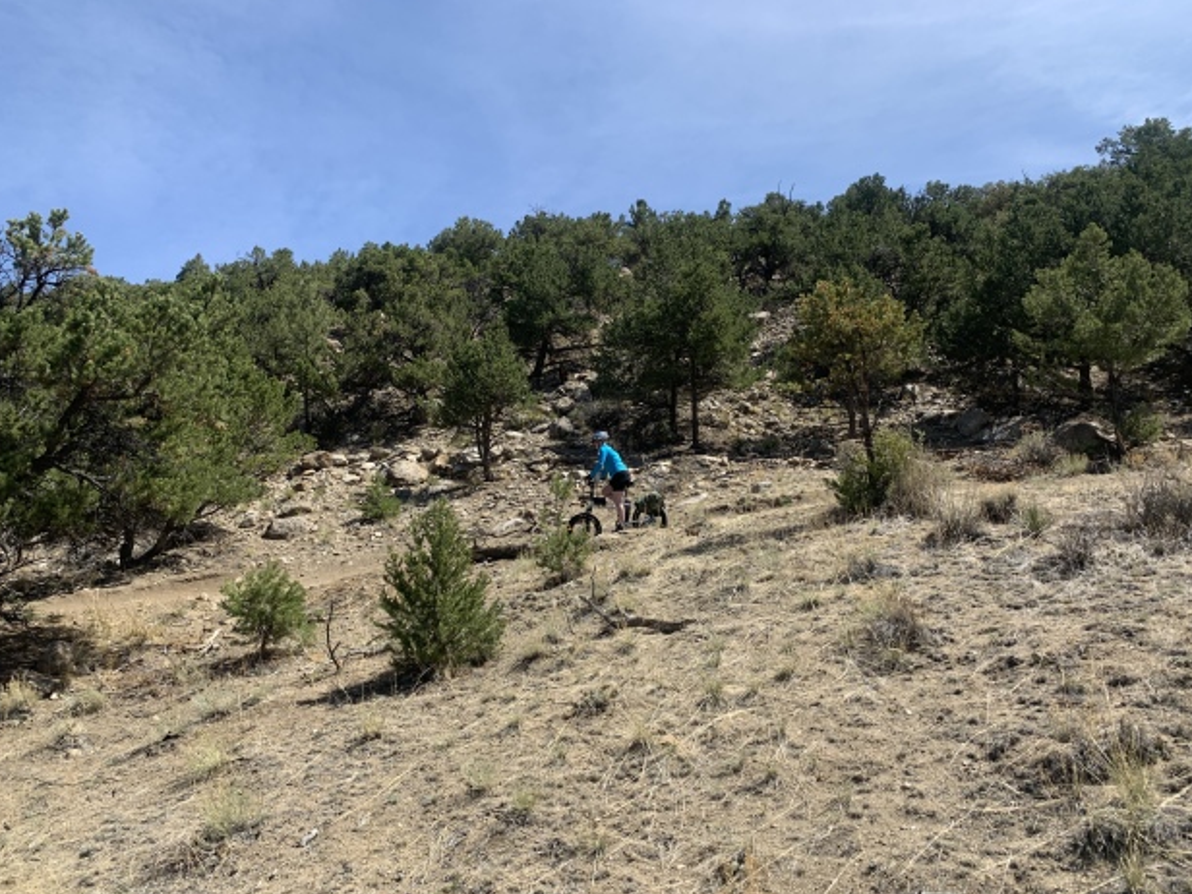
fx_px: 930
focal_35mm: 27
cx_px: 590
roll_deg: +0.2
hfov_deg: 65.3
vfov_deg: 51.4
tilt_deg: +10.2
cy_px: 455
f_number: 1.8
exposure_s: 1/1634
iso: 25
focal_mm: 4.25
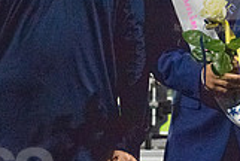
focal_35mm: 223
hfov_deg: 9.2
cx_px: 221
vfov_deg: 6.2
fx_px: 1489
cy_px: -20
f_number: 5
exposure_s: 1/500
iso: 8000
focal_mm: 62
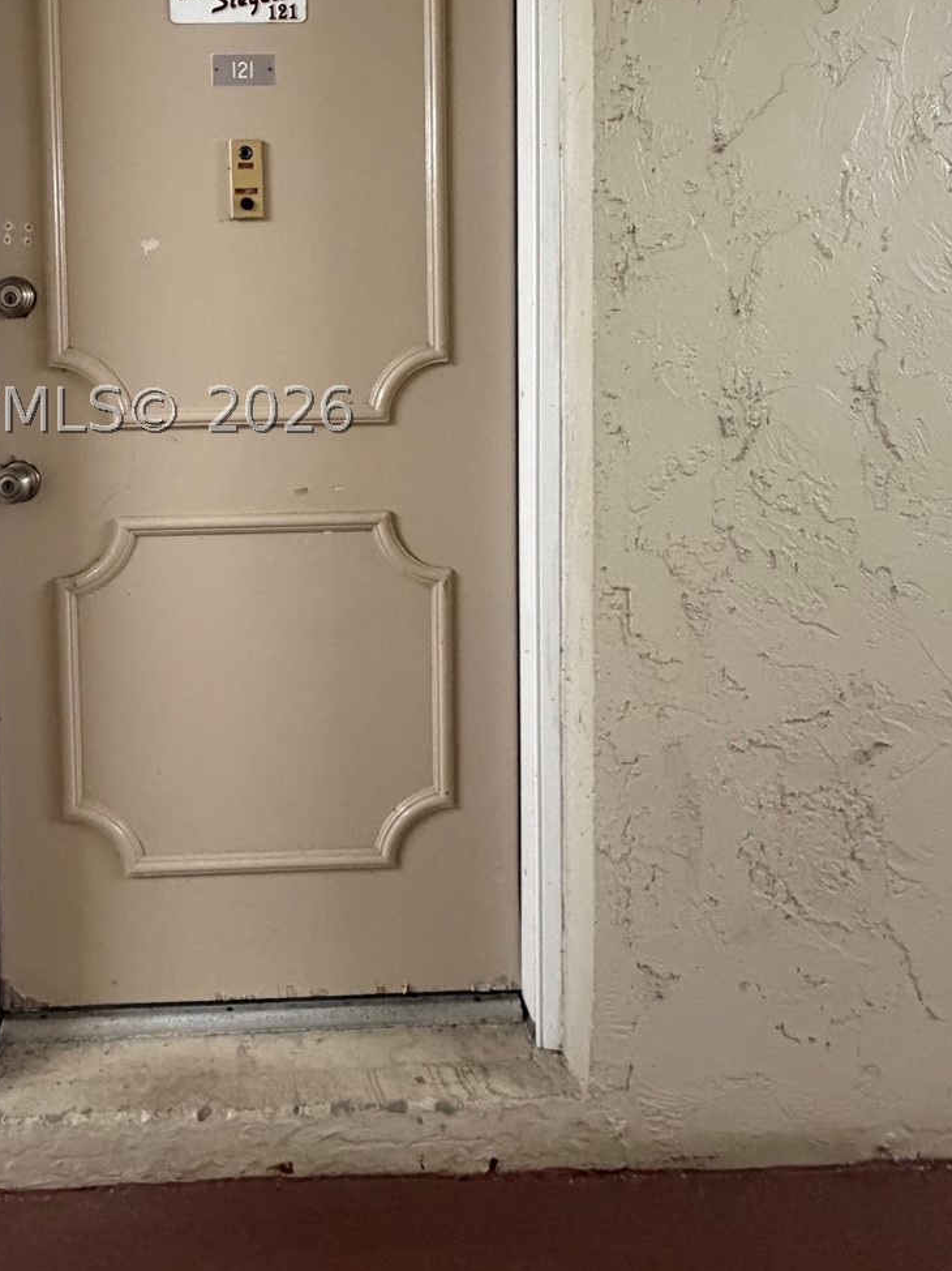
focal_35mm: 23
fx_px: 844
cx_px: 276
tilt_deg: -2.2
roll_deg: +0.0
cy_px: 410
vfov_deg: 71.5
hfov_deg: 56.8
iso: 640
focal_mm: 2.22
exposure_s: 1/60
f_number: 2.2
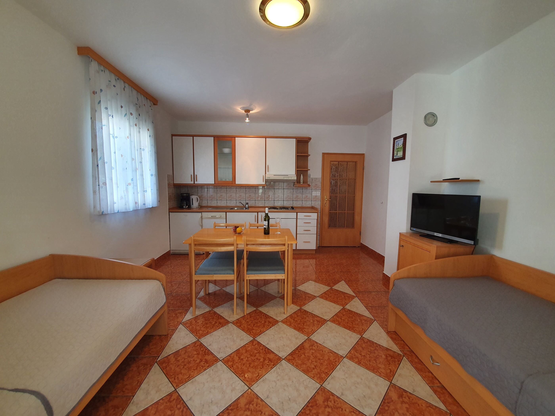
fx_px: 208
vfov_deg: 89.9
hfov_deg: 106.2
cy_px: 208
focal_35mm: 13
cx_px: 278
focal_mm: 1.8
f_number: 2.2
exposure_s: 1/50
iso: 125
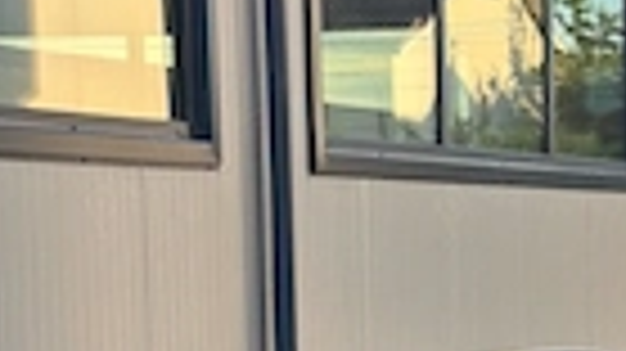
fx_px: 2505
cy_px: 522
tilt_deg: -5.8
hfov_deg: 14.0
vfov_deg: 7.9
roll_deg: -0.4
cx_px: 662
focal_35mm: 151
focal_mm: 6.86
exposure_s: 1/767
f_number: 1.78
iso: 80
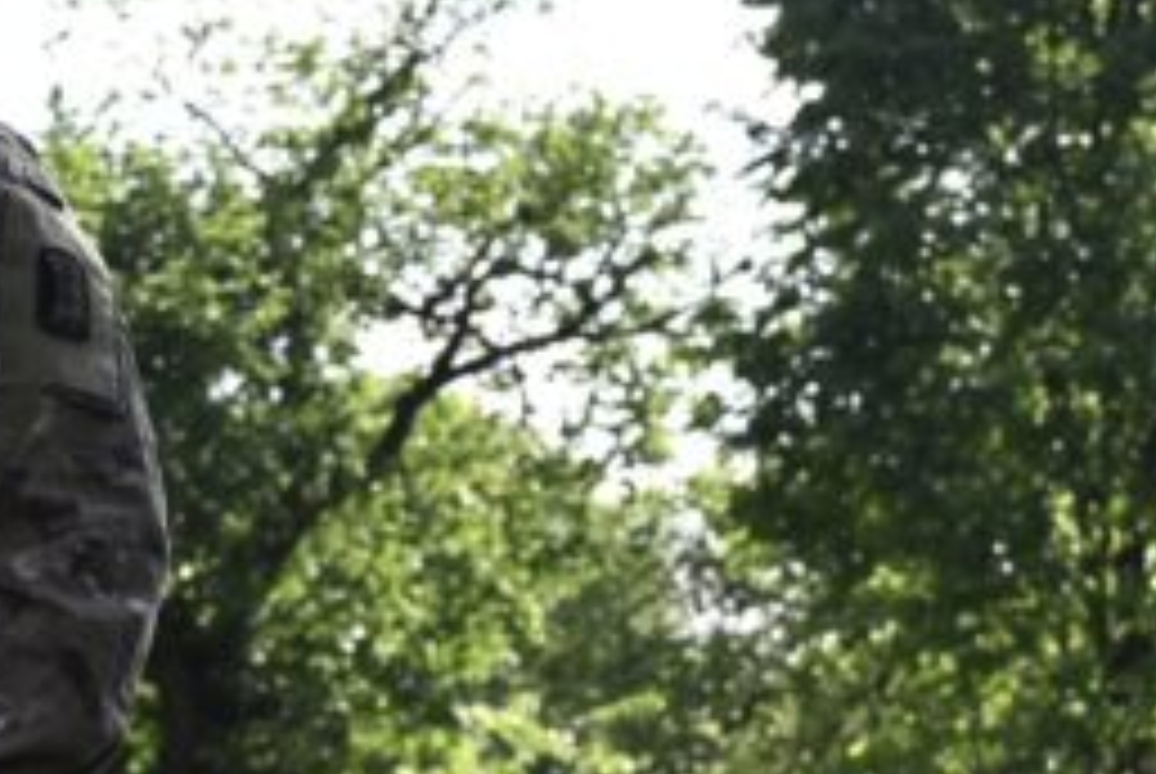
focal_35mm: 179
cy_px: 466
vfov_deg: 7.7
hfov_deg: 11.5
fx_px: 5754
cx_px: 796
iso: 100
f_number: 2.8
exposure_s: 1/640
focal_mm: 24
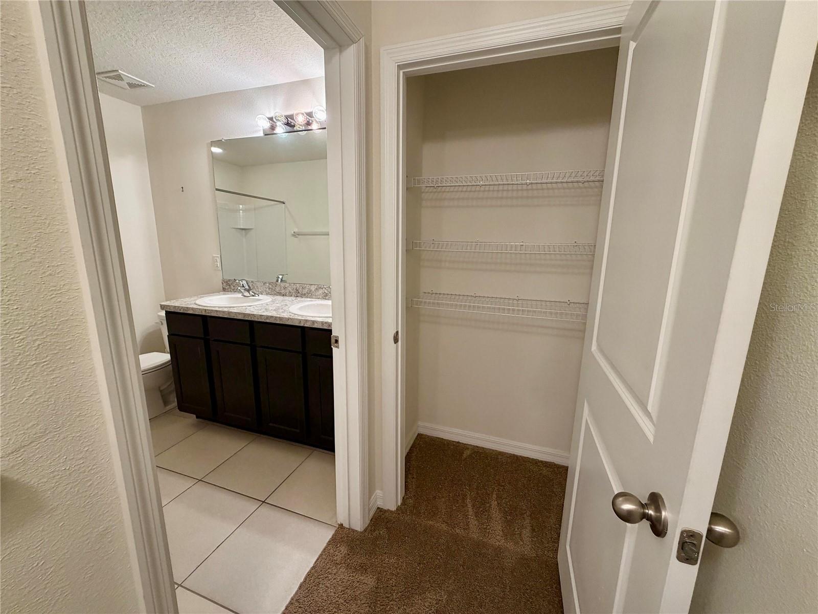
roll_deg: -0.6
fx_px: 331
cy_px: 307
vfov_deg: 85.7
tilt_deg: -11.8
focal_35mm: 14
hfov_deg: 102.1
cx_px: 409
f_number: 2.2
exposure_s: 1/60
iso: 250
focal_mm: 2.22
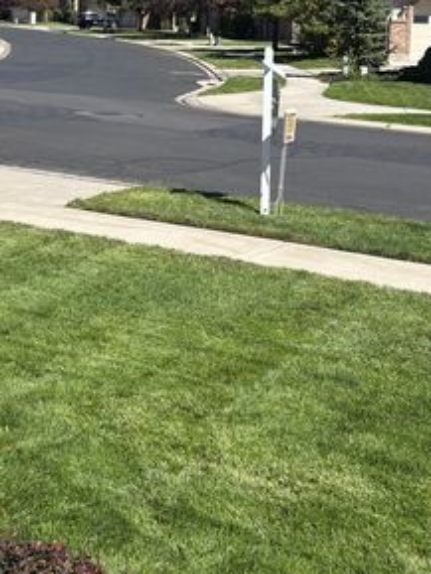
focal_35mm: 60
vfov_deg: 31.1
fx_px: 995
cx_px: 115
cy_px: 88
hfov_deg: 24.2
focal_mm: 5.96
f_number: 1.6
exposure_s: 1/2747
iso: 50
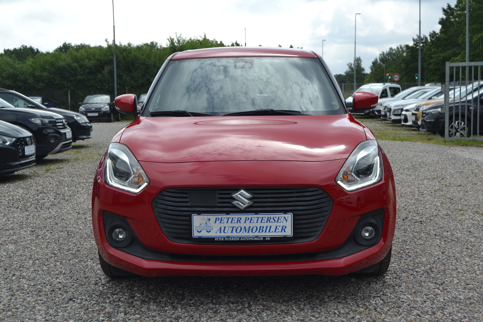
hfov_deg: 42.3
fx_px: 624
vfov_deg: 28.9
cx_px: 242
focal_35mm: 46
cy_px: 161
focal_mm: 31
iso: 100
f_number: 8
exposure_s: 1/250
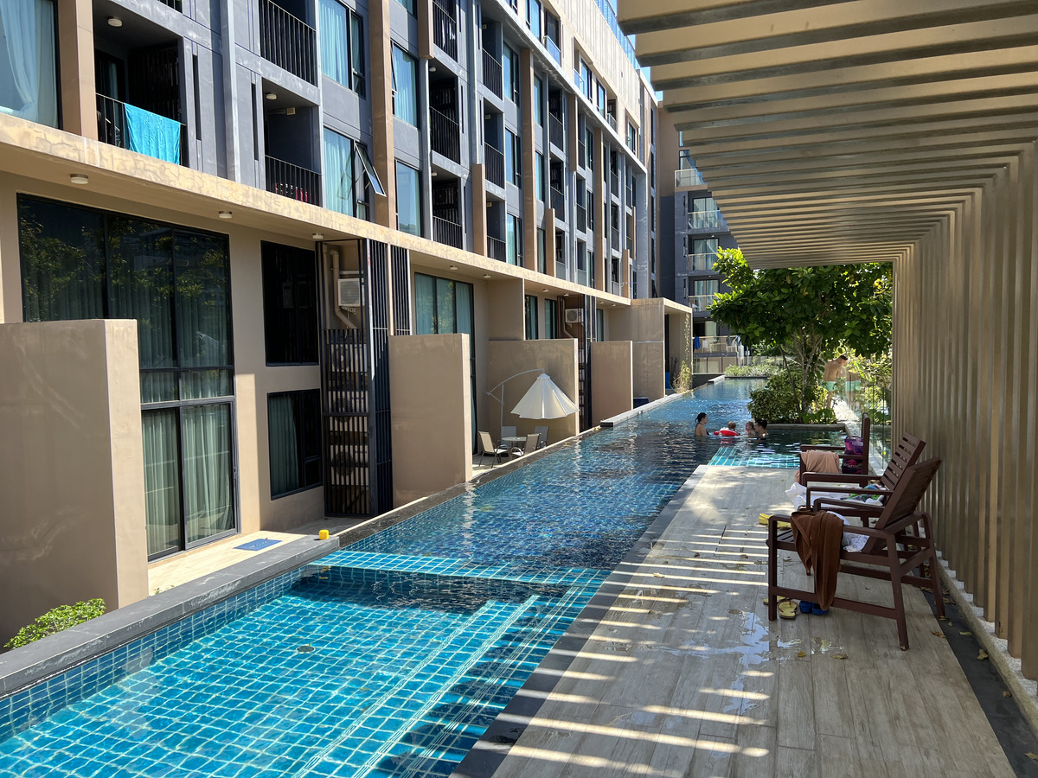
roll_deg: +1.3
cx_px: 519
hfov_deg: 67.3
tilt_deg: -3.2
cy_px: 389
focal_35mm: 26
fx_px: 780
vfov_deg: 53.1
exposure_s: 1/1779
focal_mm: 5.7
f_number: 1.5
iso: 50
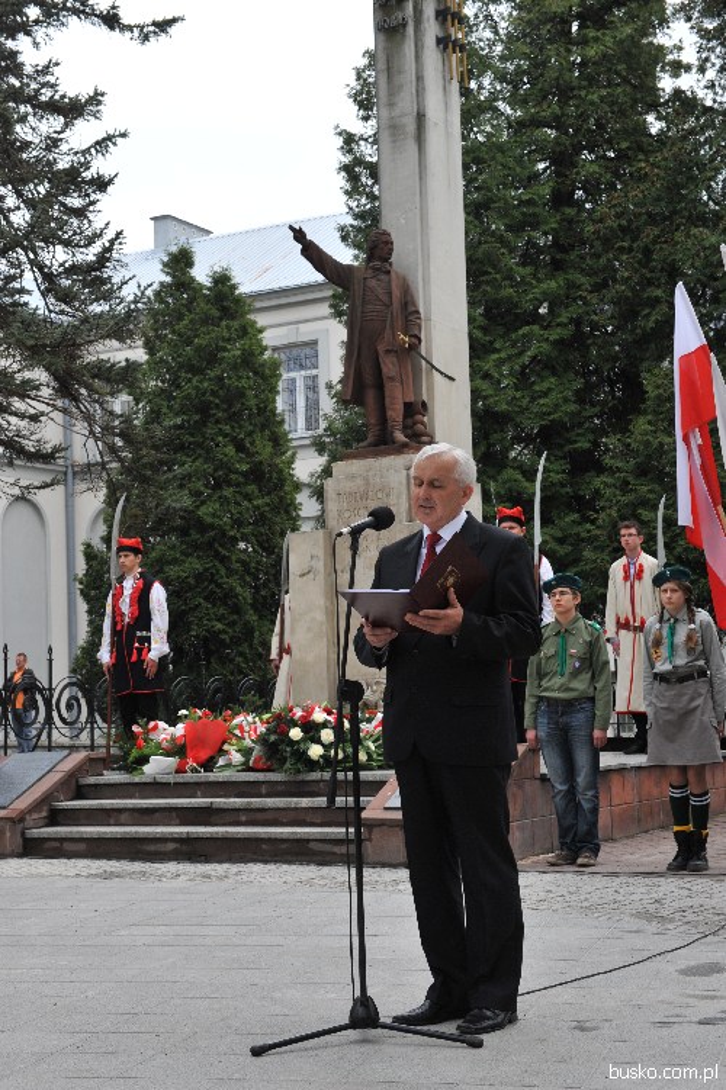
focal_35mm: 58
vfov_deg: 34.5
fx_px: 1756
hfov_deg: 23.4
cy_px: 545
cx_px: 363
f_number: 10
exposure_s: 1/400
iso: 640
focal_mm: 58
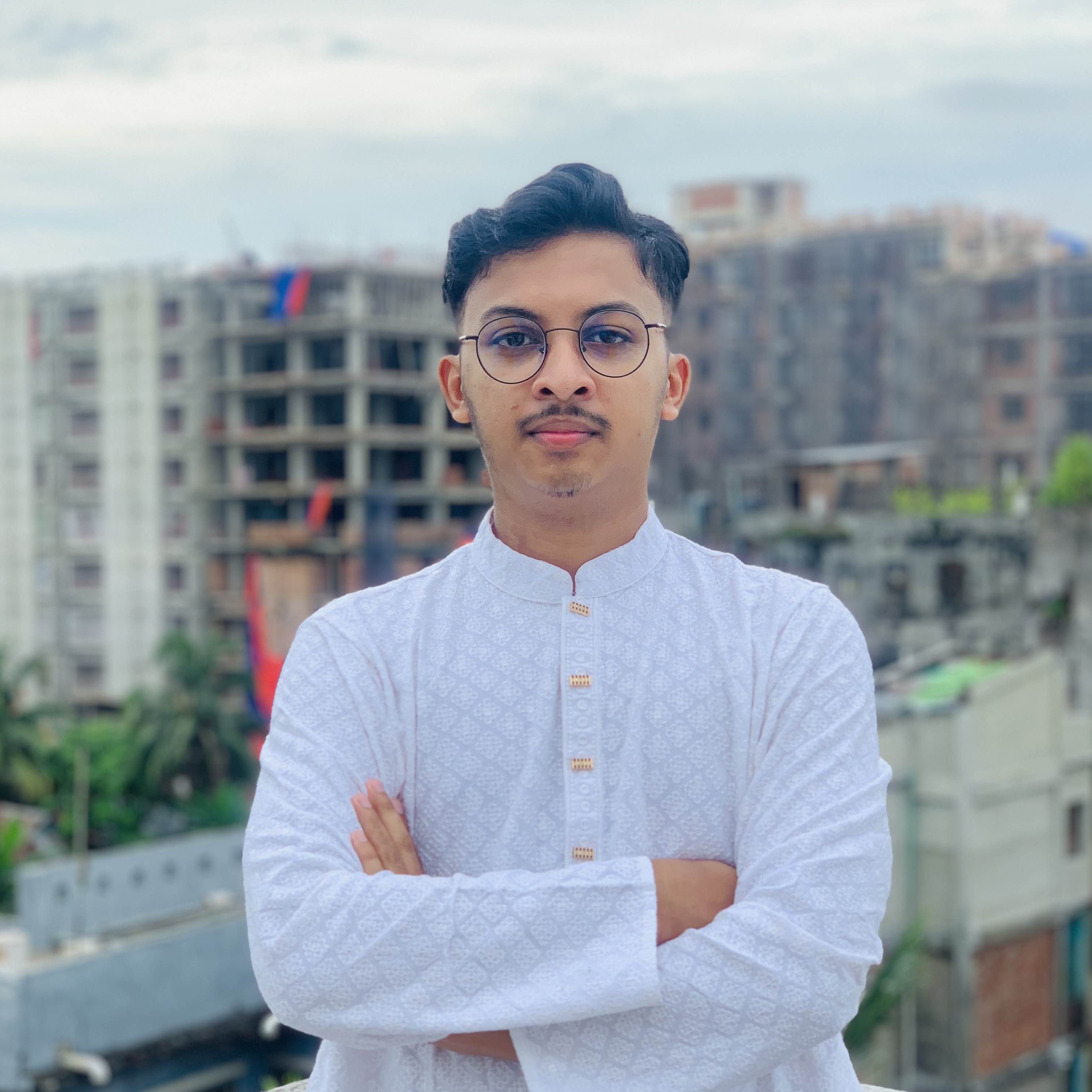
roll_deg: +1.2
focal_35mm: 62
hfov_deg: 27.7
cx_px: 542
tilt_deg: -1.8
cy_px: 615
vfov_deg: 27.7
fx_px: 2213
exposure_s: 1/211
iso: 16
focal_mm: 6
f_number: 2.4
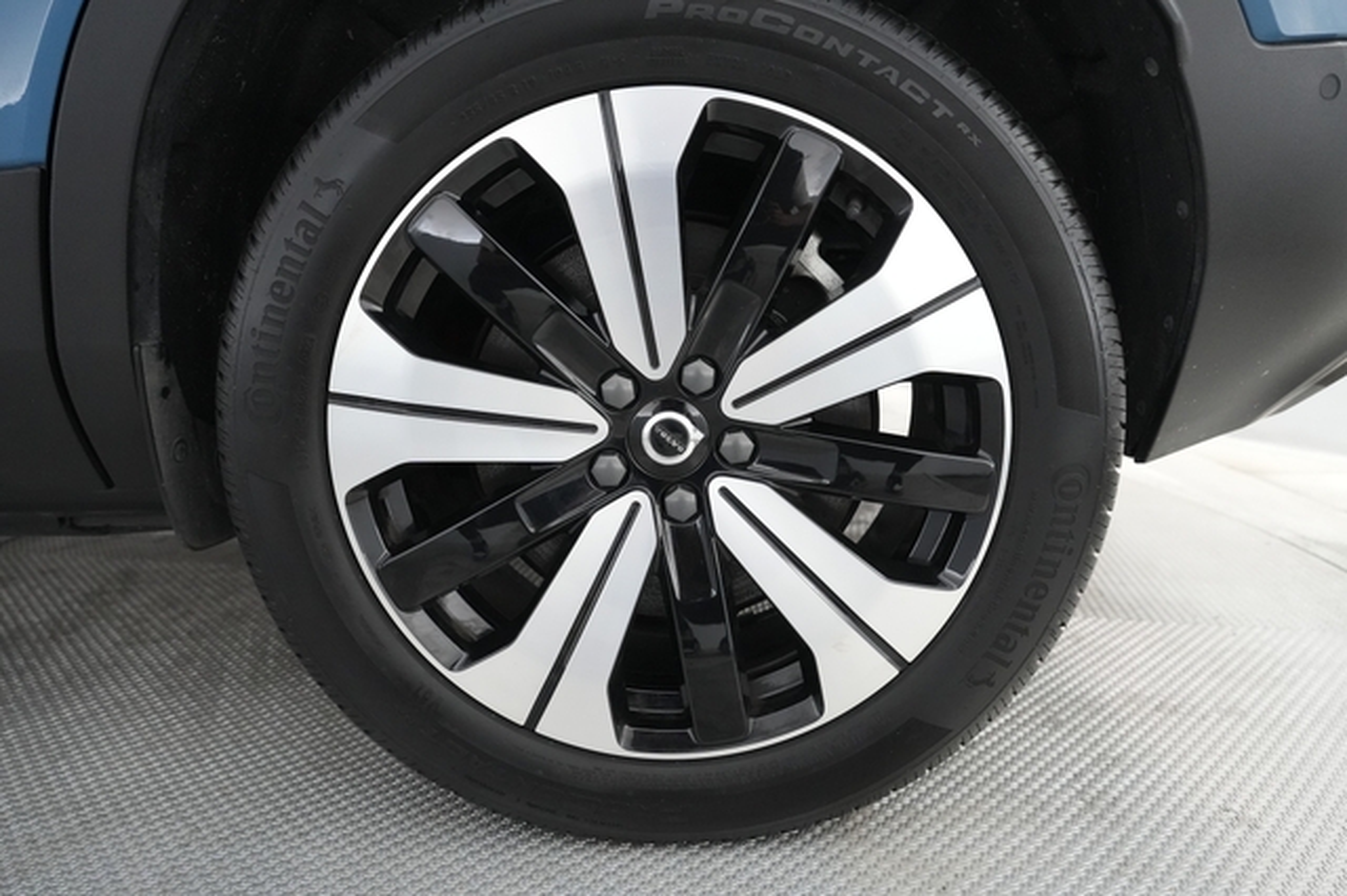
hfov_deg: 73.8
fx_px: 897
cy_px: 448
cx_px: 674
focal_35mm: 24
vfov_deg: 53.1
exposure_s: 1/160
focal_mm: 24
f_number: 4
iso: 6400
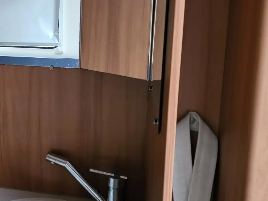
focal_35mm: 60
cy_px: 65
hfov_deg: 30.0
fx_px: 465
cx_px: 1
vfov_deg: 24.3
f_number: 1.8
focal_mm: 5.4
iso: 1000
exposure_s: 1/25
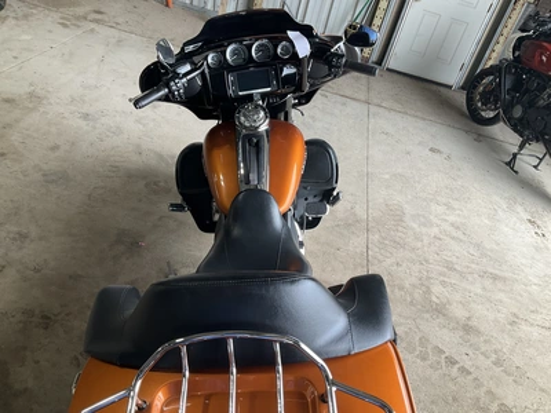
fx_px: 462
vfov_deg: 48.2
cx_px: 276
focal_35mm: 29
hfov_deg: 61.7
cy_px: 206
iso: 40
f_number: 1.8
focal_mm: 3
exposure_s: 1/122
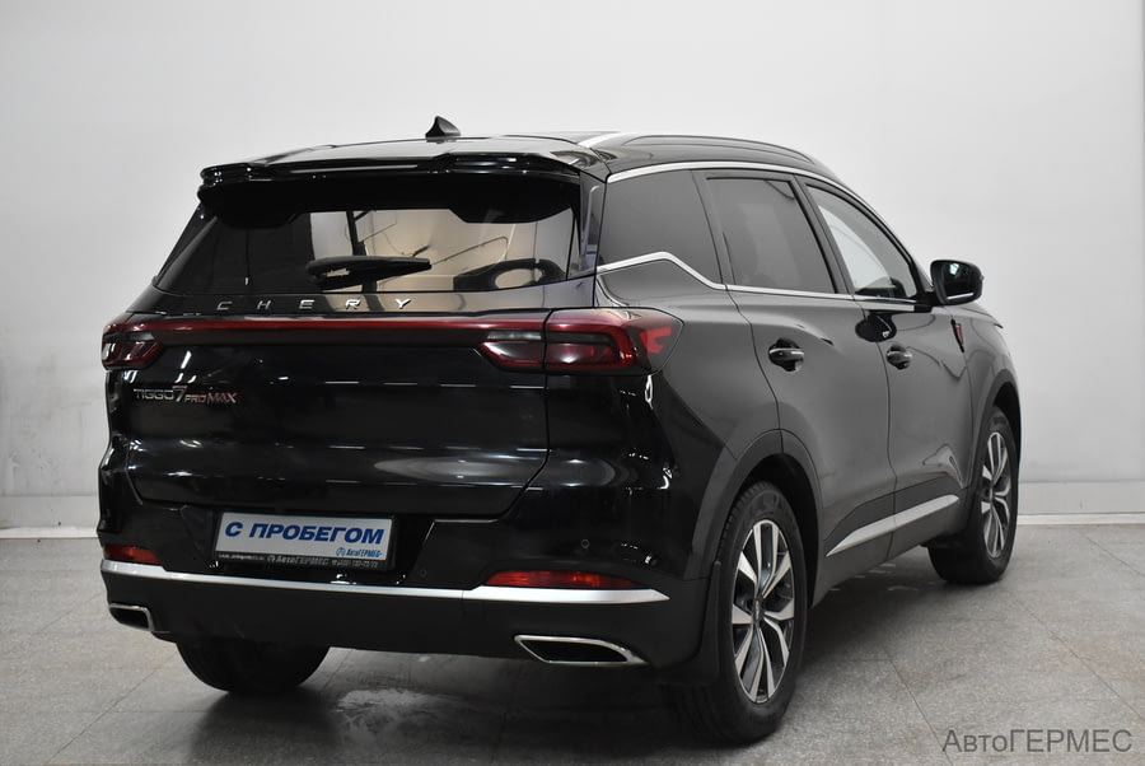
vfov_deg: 23.8
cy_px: 383
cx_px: 572
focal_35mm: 57
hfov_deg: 35.0
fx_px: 1815
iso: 3200
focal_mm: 38
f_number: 4.8
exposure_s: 1/160
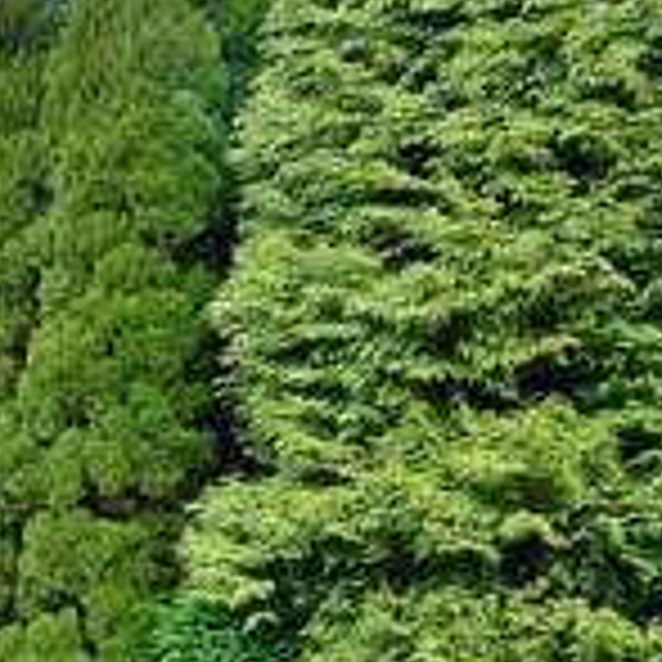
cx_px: -567
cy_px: 691
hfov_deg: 20.2
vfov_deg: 27.9
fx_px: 1233
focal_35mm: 57
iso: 125
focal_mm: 10
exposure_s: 1/13
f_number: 14
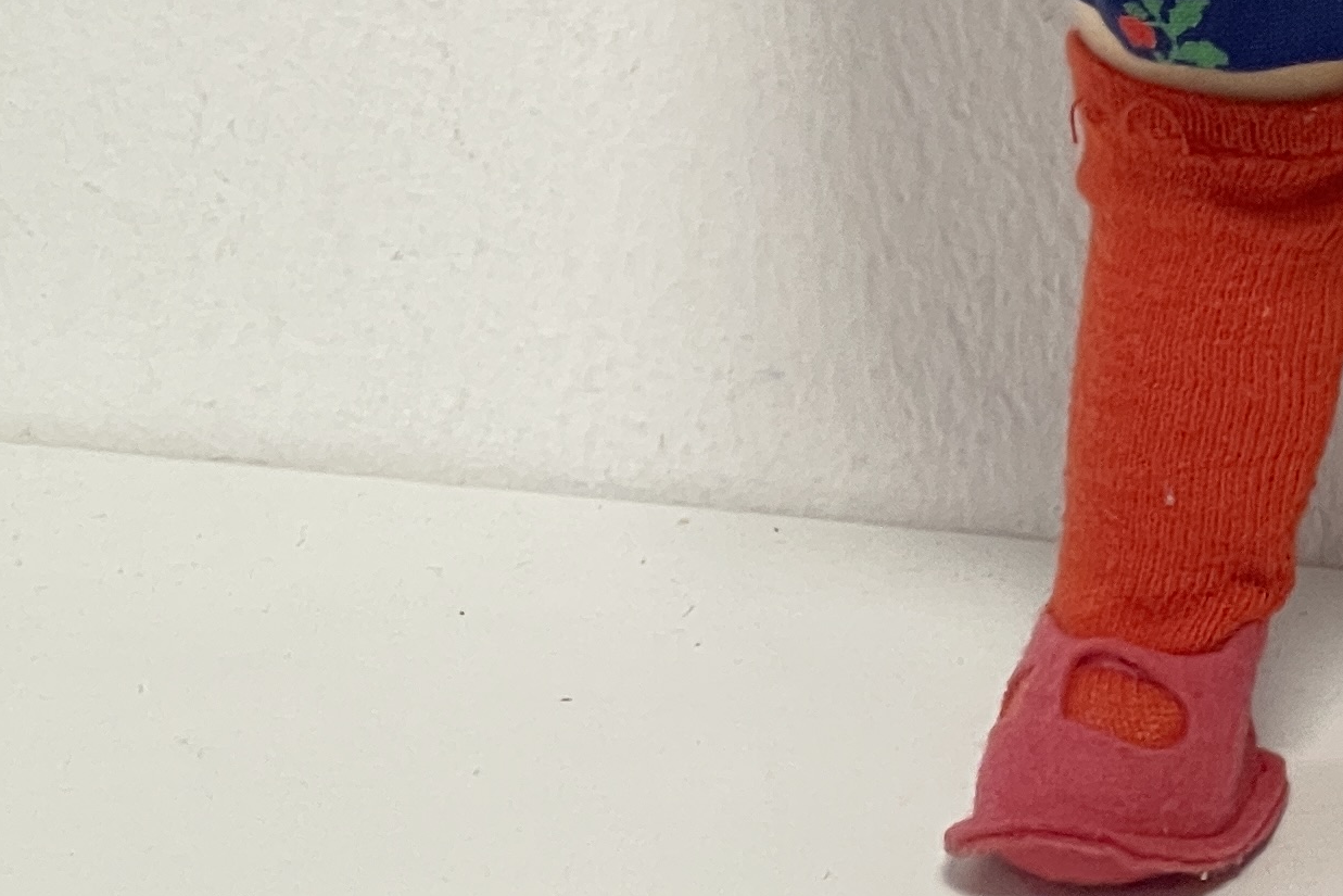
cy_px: -603
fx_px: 8096
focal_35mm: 217
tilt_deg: -18.5
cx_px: 977
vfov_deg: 6.2
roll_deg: -0.1
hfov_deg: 9.5
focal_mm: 7.5
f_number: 2.2
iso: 160
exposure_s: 1/50
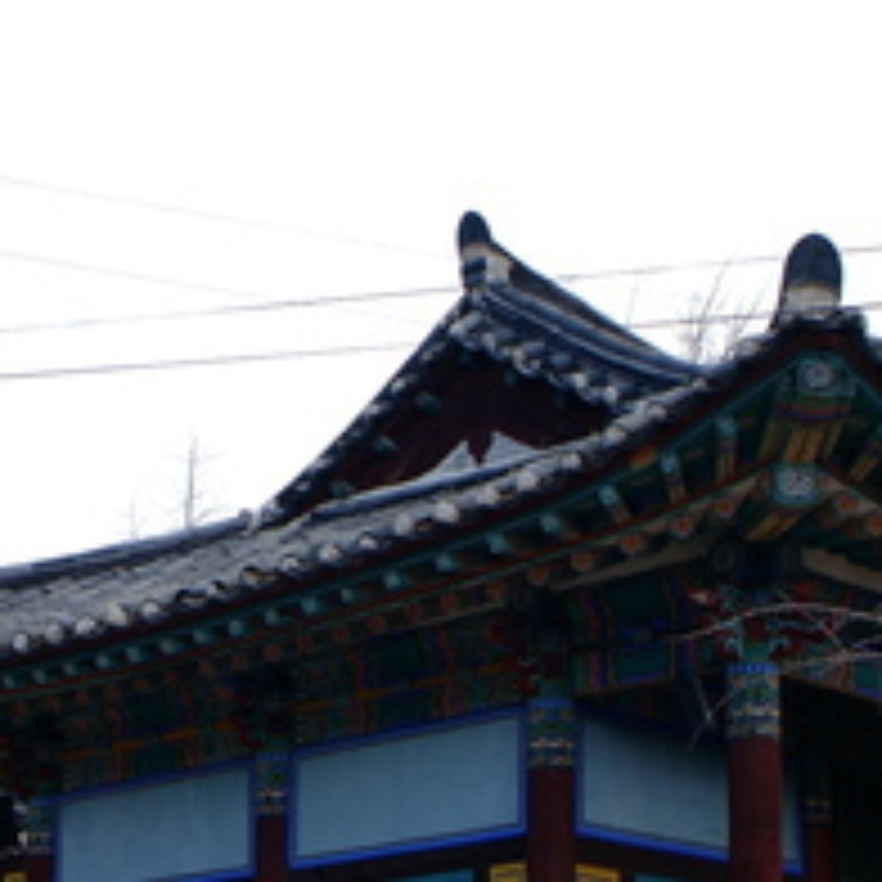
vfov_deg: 18.6
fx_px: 2623
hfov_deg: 19.0
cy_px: 873
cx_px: 290
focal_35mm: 91
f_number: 6.7
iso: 100
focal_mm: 20
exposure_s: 1/180
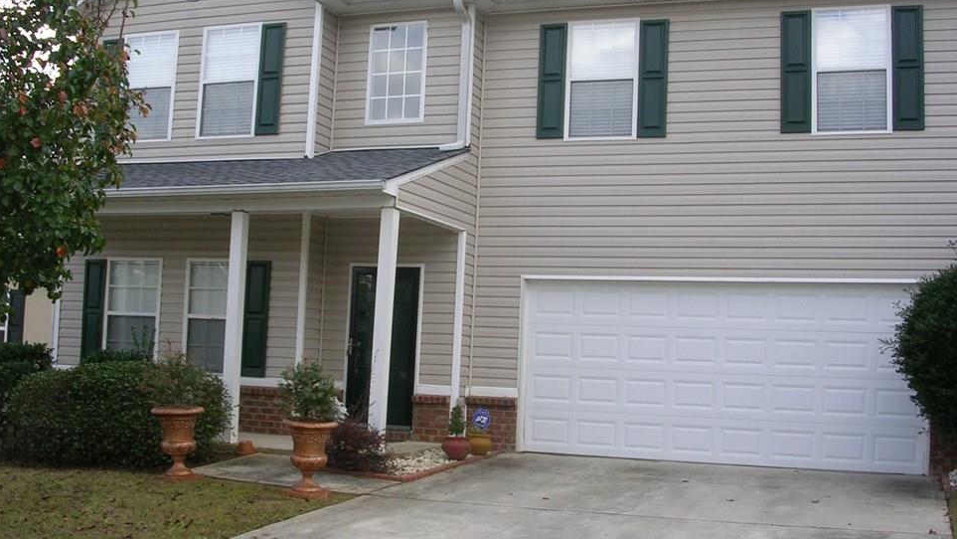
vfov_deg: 27.1
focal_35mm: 44
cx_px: 497
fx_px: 1117
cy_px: 284
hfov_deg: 46.4
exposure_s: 1/130
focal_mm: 5.8
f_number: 5.6
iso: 50
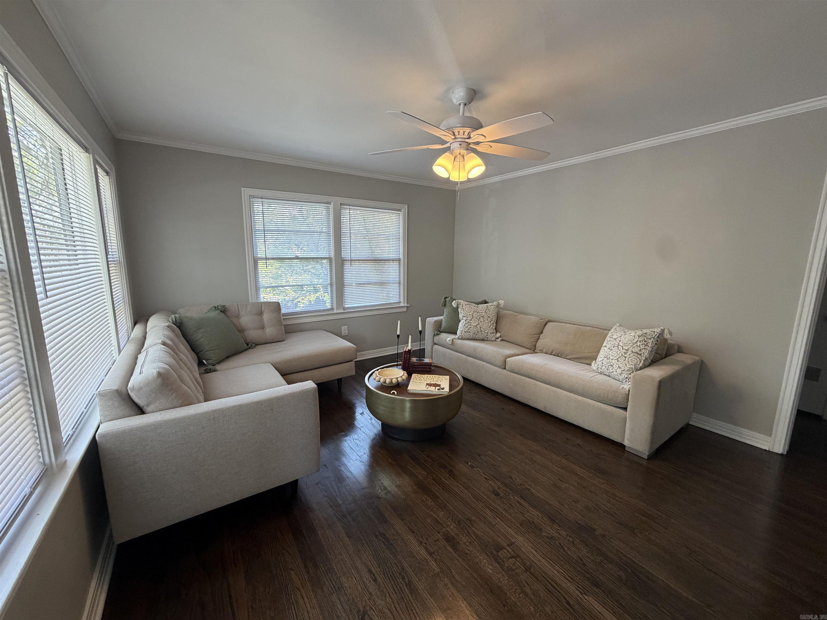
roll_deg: +0.1
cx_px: 414
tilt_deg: -9.0
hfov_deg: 102.1
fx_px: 334
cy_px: 310
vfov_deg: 85.7
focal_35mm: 14
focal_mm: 2.22
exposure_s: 1/120
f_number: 2.2
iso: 250
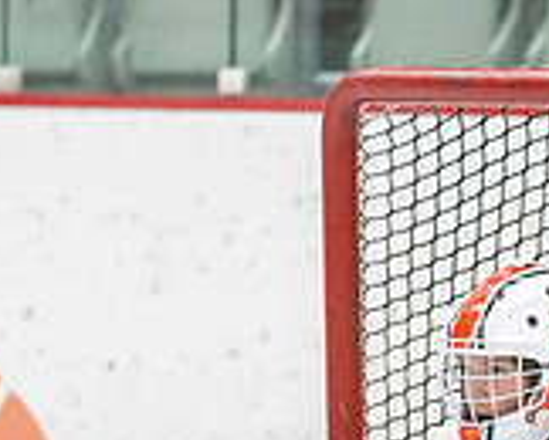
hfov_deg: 2.3
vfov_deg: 1.9
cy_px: 698
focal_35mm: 832
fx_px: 13535
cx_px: 549
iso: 3200
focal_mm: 200
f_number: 2.8
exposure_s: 1/1250
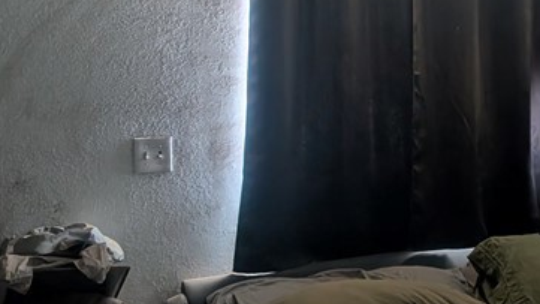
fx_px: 1060
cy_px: 79
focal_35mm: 74
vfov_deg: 16.2
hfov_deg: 26.7
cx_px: 569
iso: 590
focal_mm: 6.9
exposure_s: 1/32.7
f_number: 1.68
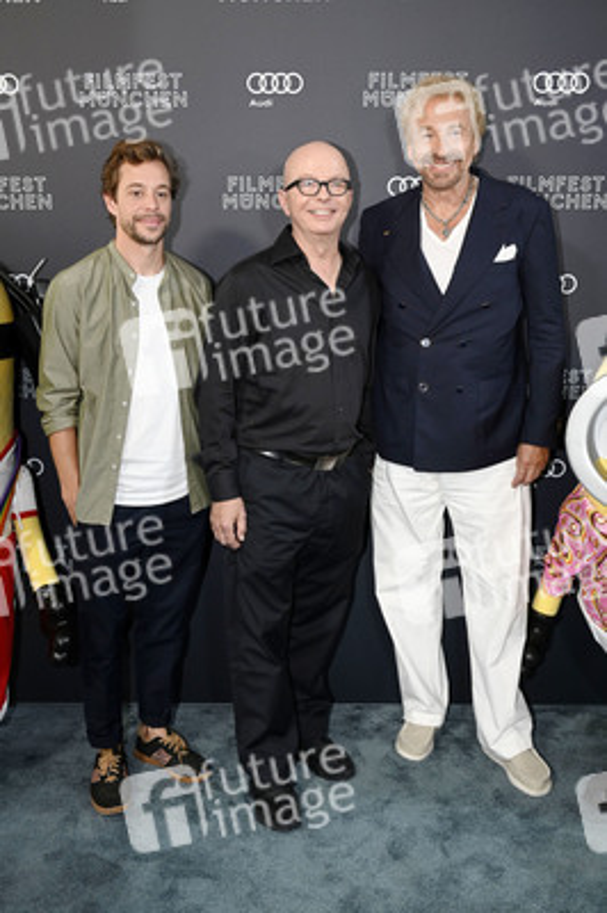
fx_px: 937
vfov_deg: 51.9
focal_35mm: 37
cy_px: 456
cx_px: 304
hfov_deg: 35.9
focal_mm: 37
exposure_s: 1/160
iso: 1600
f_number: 6.3
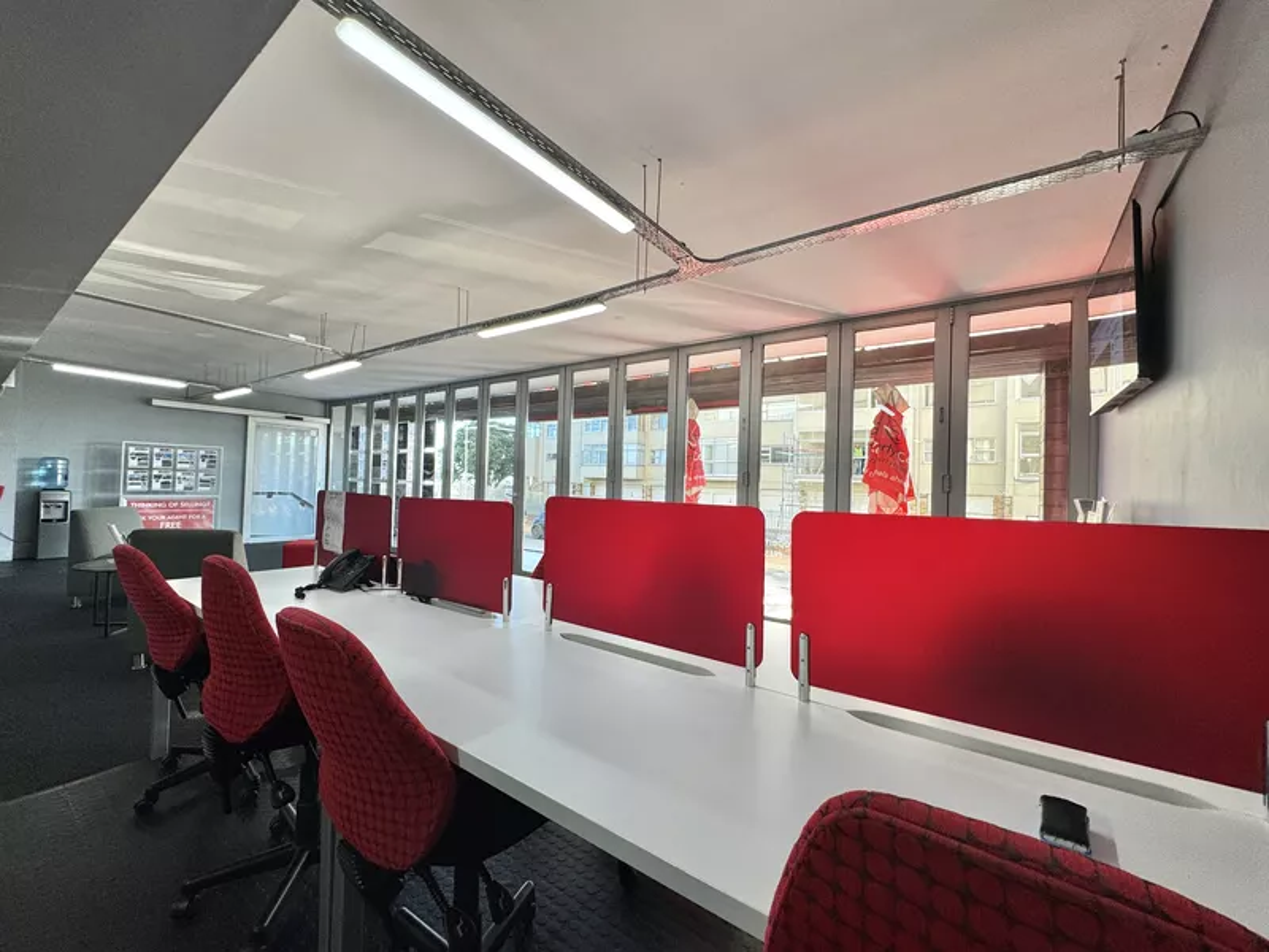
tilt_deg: +0.1
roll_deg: -2.7
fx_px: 513
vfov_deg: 85.7
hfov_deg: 102.1
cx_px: 634
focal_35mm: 14
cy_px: 476
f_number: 2.2
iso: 64
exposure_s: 1/100
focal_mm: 2.22
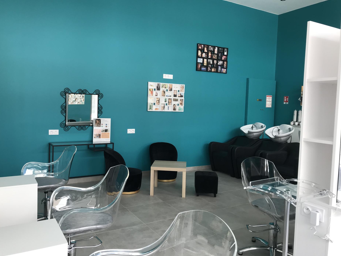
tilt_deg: -3.7
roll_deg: -0.8
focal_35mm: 29
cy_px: 126
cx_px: 166
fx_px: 286
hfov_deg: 61.7
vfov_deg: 48.2
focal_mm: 3.99
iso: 32
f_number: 1.8
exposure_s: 1/100
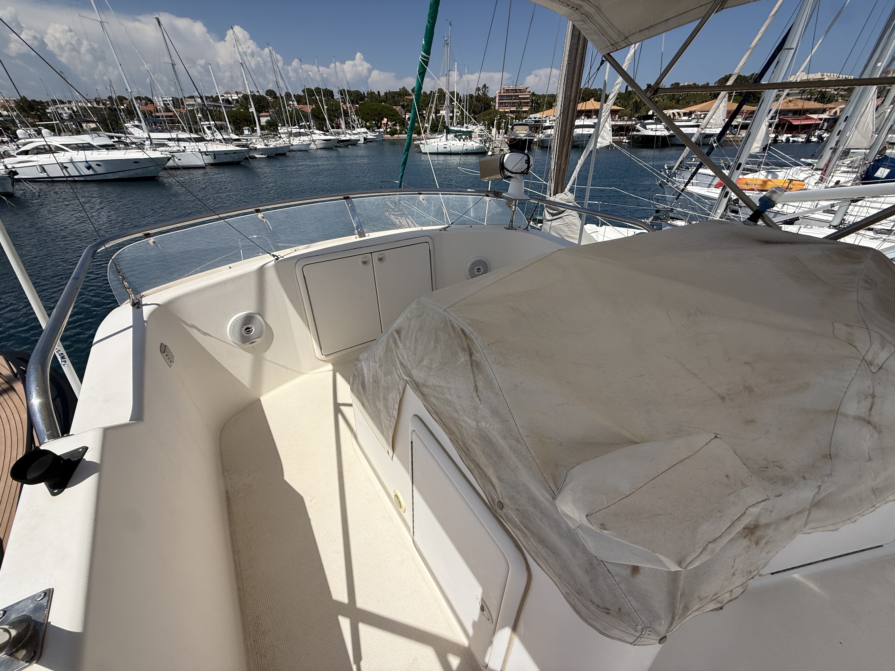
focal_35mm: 14
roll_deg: +2.2
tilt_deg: -28.9
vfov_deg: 85.7
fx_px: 362
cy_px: 336
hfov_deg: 102.1
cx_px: 448
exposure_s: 1/4425
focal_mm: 2.22
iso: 50
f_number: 2.2
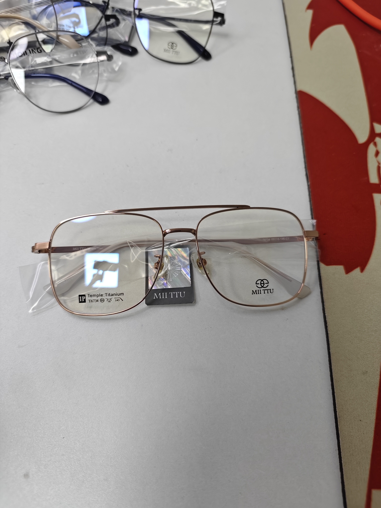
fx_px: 338
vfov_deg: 73.9
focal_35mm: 23
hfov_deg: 58.9
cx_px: 190
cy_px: 254
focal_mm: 6.45
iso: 1454
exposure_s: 1/608
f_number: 1.68
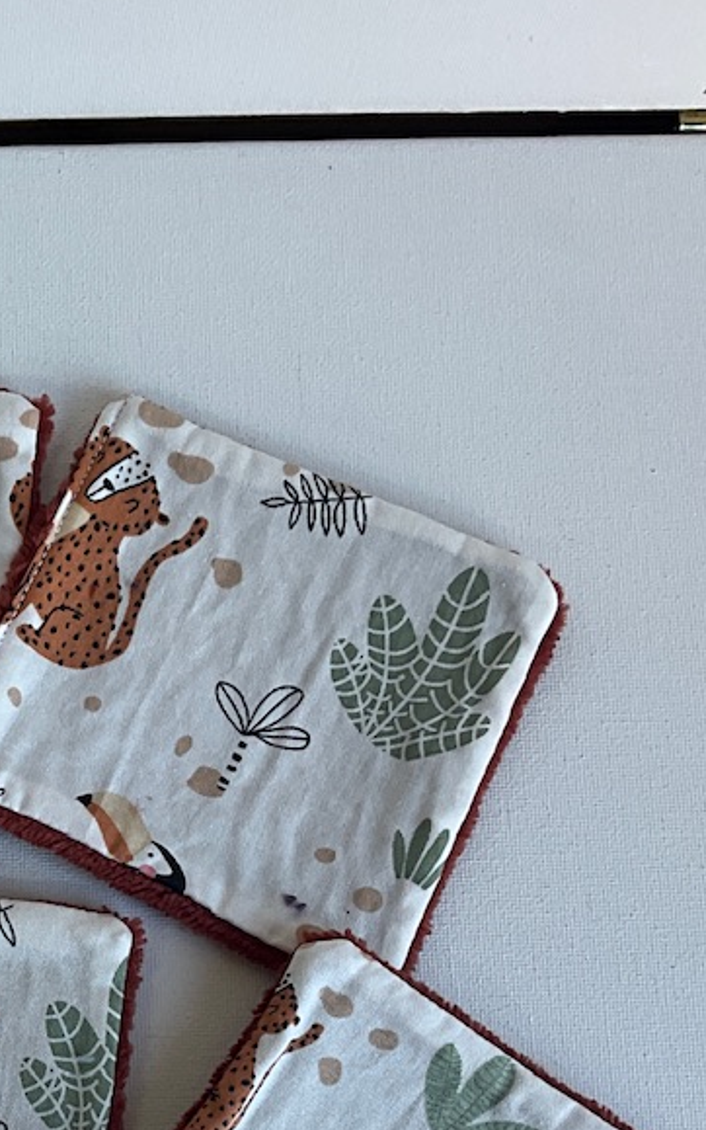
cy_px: 982
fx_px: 2093
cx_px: -152
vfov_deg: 29.2
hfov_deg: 18.1
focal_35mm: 68
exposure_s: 1/100
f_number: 1.8
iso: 20
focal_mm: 3
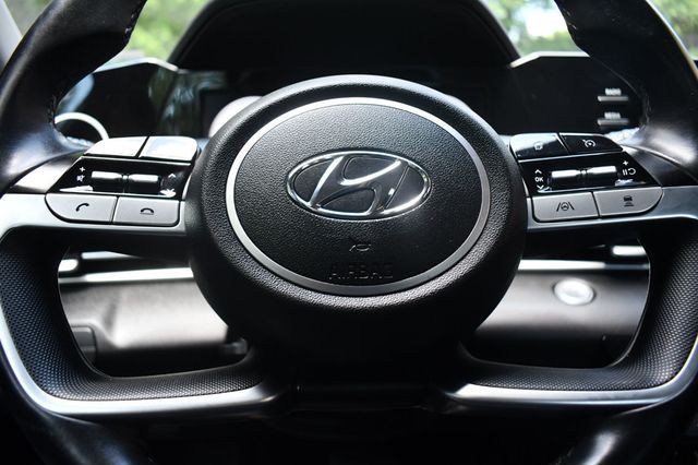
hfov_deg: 67.4
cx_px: 349
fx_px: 523
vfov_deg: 47.9
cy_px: 232
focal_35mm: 27
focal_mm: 18
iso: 800
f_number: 3.5
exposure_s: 1/200
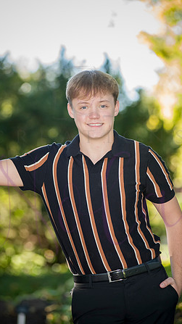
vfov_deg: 14.1
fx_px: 1314
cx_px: 88
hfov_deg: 7.9
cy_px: 162
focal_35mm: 153
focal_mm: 145
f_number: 3.5
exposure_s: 1/400
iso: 800
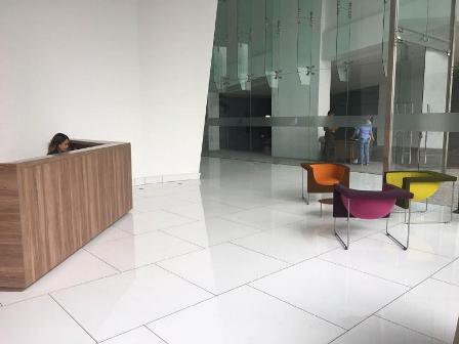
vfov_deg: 48.2
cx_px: 230
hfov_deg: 61.7
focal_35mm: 29
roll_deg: -0.9
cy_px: 172
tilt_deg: -7.3
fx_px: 385
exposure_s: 1/301
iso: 25
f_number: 2.2
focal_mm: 4.15
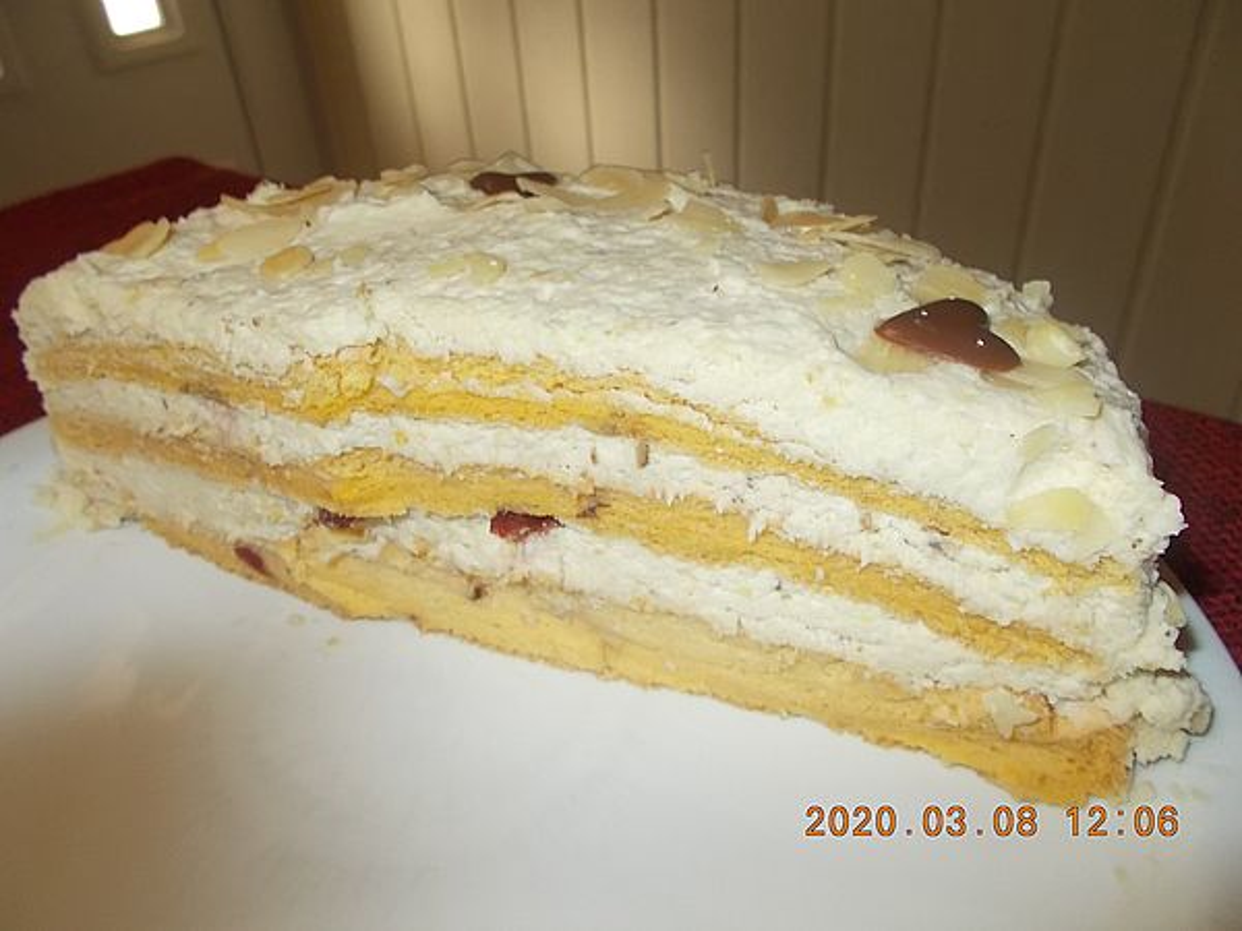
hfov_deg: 67.3
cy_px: 466
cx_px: 621
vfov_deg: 53.1
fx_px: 933
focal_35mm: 26
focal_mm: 4.6
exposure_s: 1/25
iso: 200
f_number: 3.2
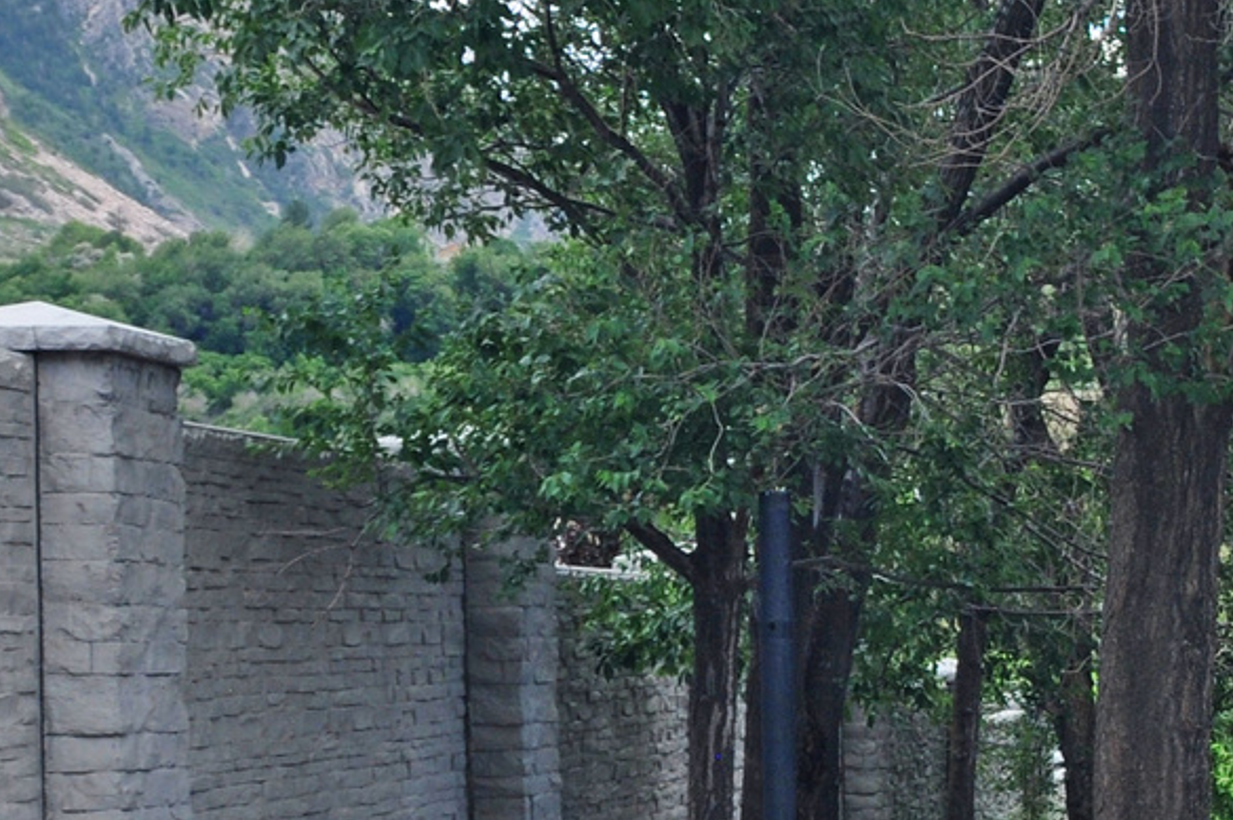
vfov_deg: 13.0
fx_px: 3593
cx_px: 1895
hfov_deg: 17.4
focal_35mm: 105
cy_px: 521
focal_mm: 20
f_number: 7.1
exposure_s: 1/200
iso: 200
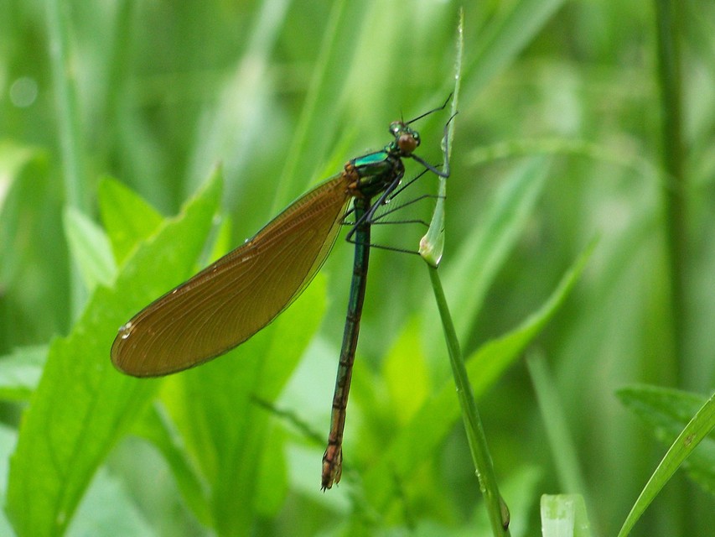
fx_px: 8924
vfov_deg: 3.4
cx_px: 358
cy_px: 268
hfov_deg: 4.6
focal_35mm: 432
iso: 125
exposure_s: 1/100
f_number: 4.8
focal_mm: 70.2
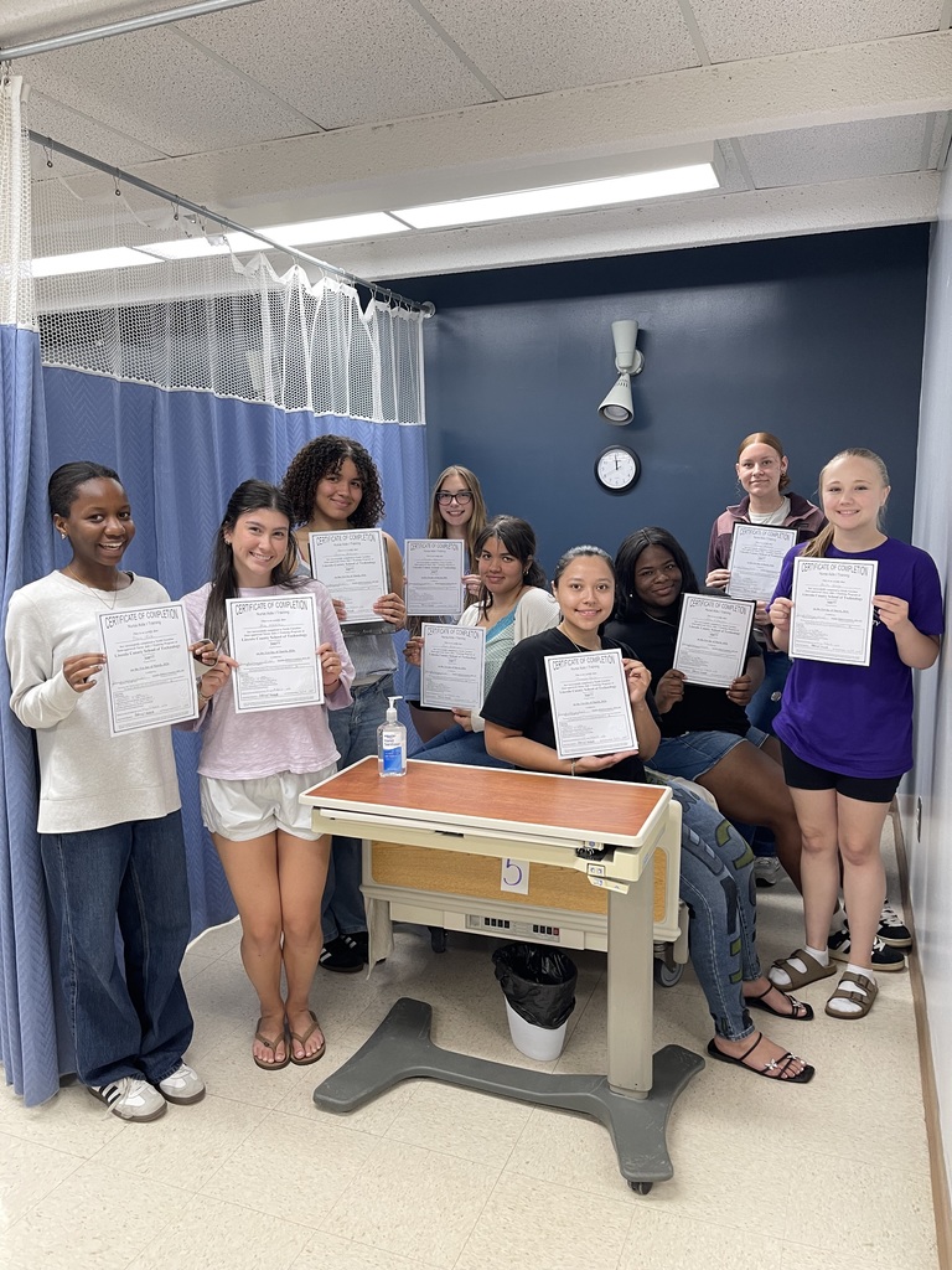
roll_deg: +0.6
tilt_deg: -9.2
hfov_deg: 54.9
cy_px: 635
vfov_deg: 69.4
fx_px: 917
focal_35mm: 25
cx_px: 476
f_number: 1.6
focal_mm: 5.1
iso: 125
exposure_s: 1/60
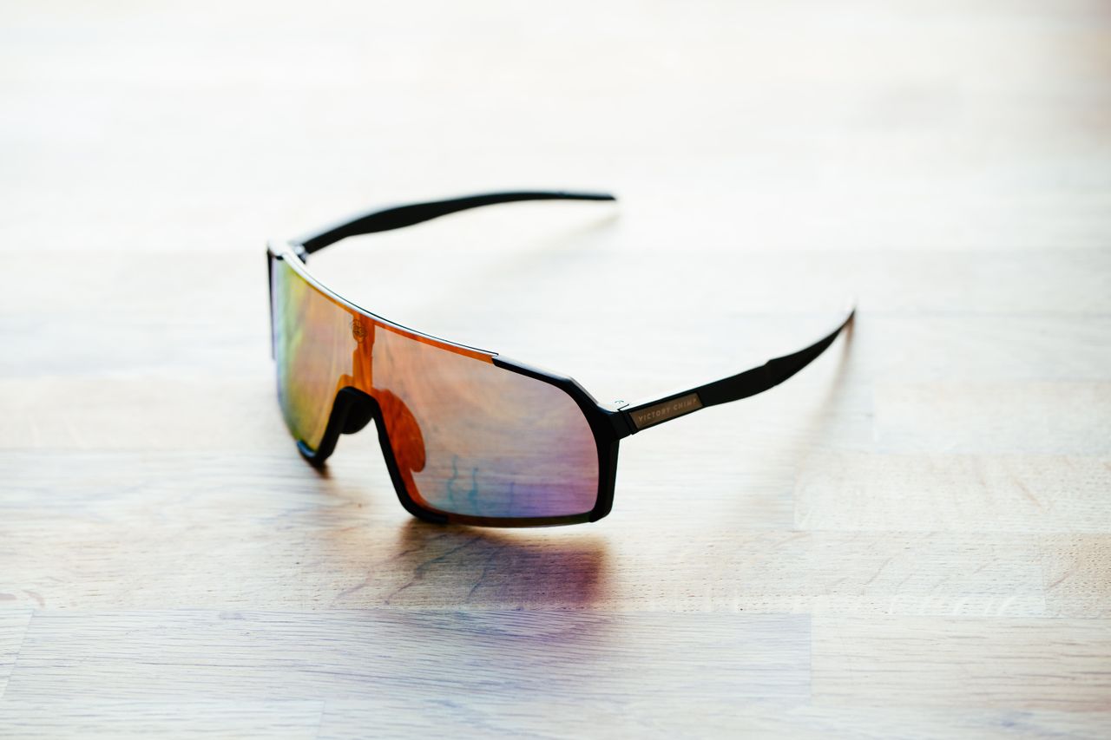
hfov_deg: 23.9
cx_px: 556
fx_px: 2623
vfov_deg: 16.1
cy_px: 370
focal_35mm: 85
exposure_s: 1/125
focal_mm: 85
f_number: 5
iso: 800
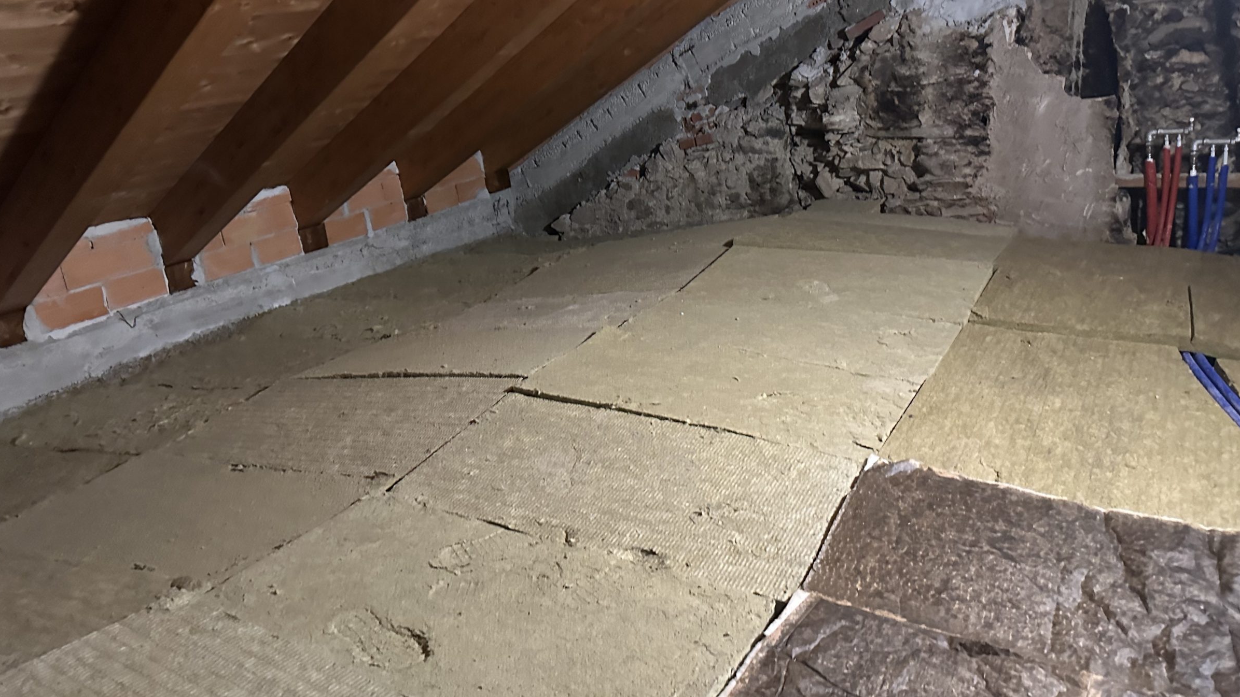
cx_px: 644
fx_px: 921
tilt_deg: -14.9
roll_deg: +6.3
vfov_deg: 41.3
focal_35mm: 28
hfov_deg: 67.9
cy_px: 274
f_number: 1.78
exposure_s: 1/33
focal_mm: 6.86
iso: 1000
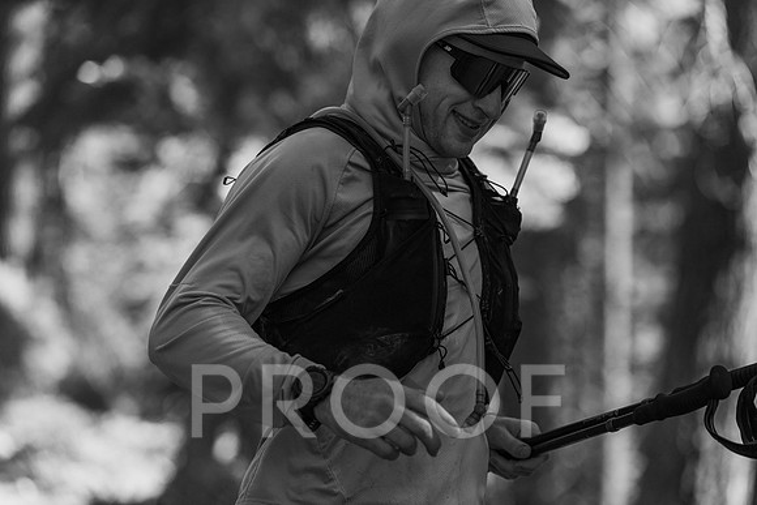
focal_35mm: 118
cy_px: 252
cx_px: 378
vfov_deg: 11.6
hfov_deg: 17.3
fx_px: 2482
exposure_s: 1/2500
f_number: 2.8
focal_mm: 118
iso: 100
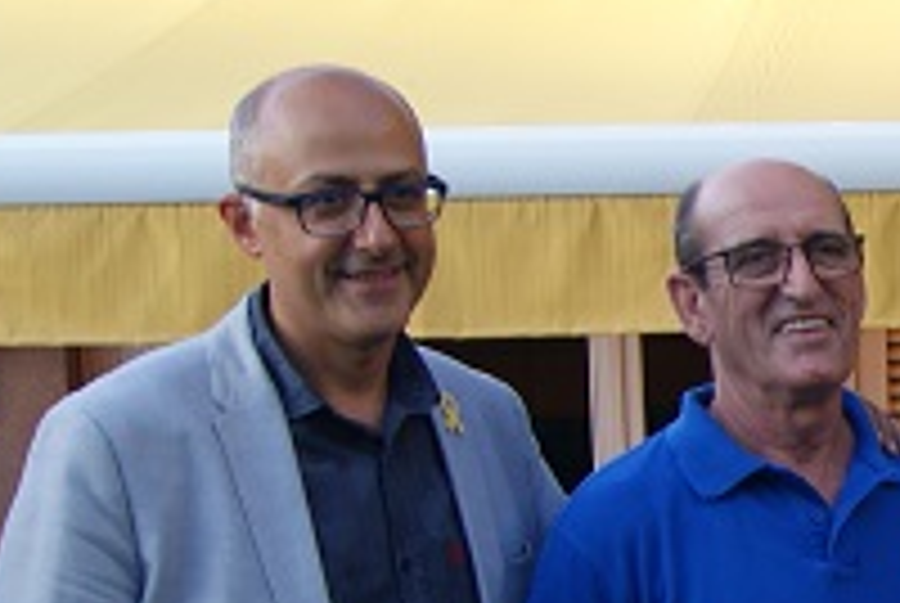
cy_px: 729
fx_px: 3380
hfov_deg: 13.3
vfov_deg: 10.0
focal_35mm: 135
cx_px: 1742
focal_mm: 20
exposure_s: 1/50
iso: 100
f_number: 5.6
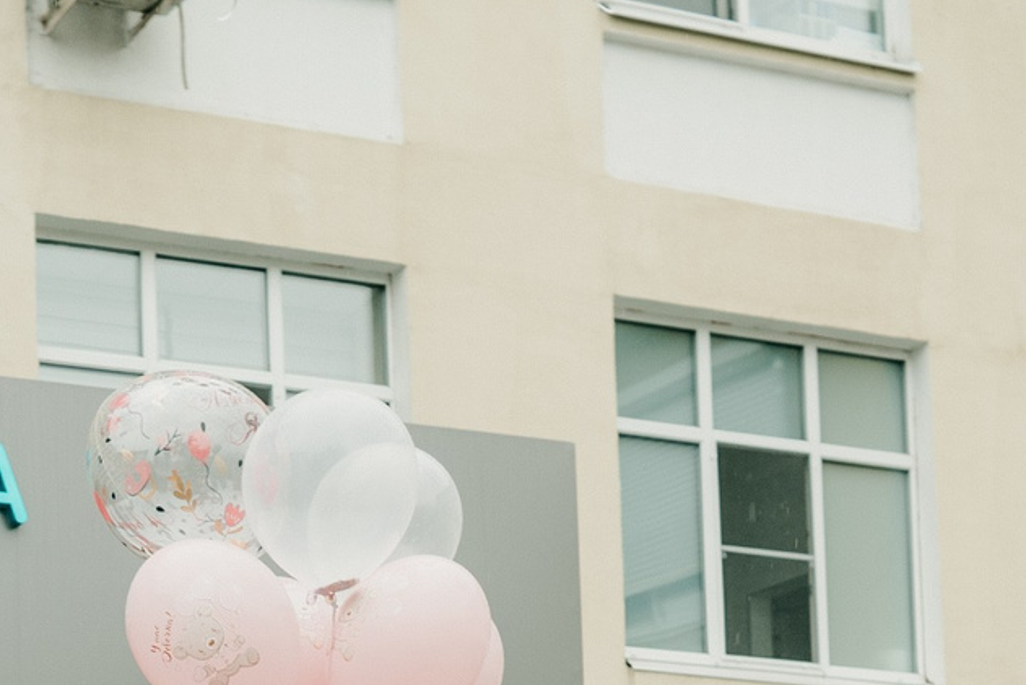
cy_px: 1371
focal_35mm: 101
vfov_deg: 12.1
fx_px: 2879
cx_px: -340
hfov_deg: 18.6
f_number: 4
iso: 160
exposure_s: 1/500
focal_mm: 24
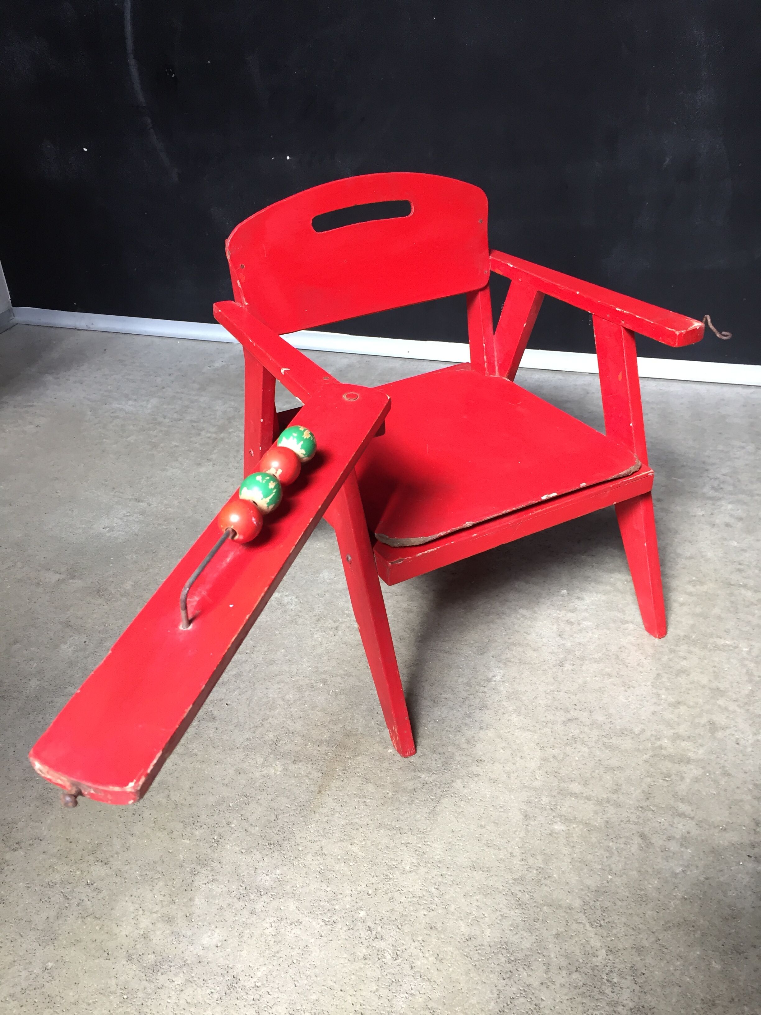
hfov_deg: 48.2
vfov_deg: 61.7
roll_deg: +2.3
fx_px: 850
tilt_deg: -31.9
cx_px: 380
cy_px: 508
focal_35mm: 29
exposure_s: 1/33
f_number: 2.2
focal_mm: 4.15
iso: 100
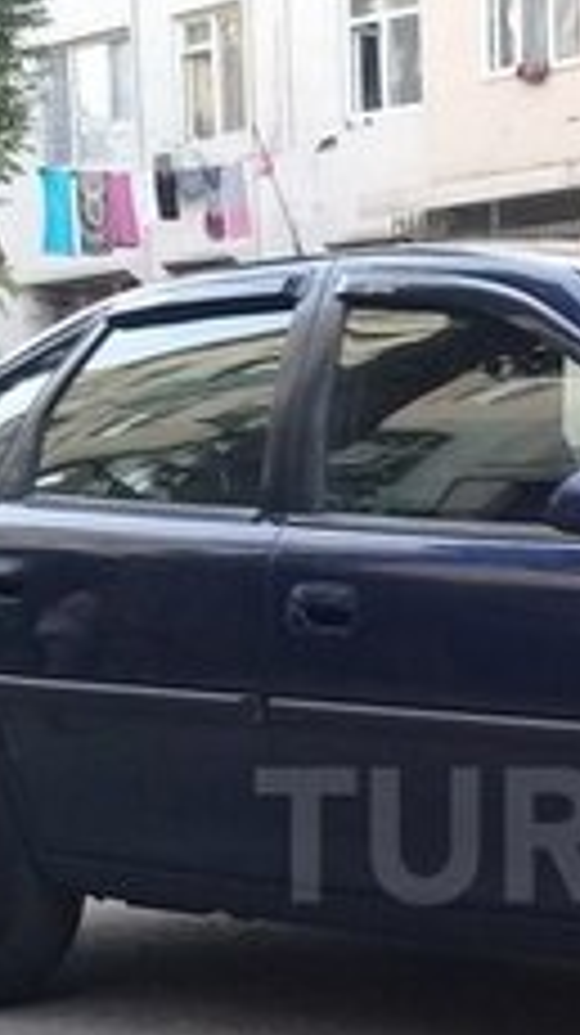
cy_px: 835
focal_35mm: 97
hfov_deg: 12.1
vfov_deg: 21.7
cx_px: 715
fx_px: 2658
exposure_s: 1/50
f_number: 2.2
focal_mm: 3.3
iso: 80
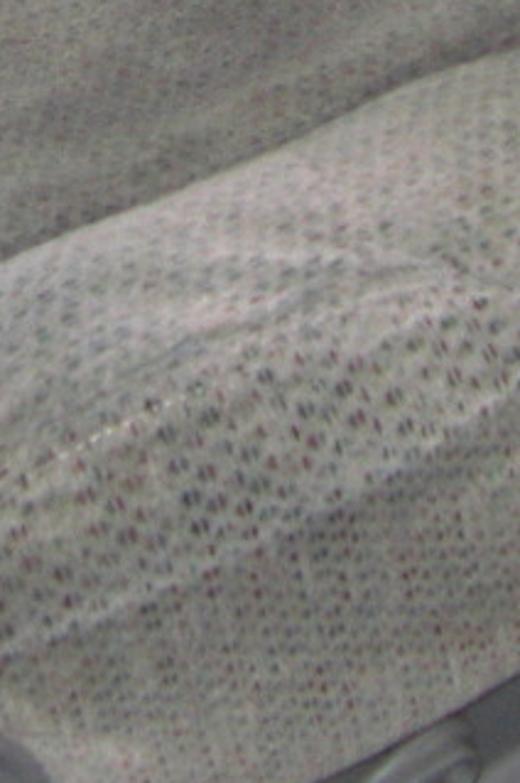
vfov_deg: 15.7
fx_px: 2757
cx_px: 88
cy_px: -88
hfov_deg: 10.7
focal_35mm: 127
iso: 200
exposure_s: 1/30
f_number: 3.4
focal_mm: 6.3
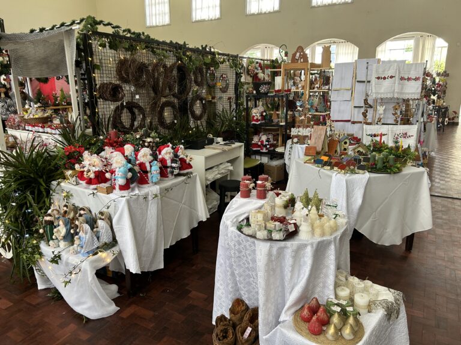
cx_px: 230
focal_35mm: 26
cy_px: 172
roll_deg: +0.8
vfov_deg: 53.1
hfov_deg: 67.3
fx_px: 346
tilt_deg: -14.2
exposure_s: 1/60
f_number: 1.5
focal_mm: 5.7
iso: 80
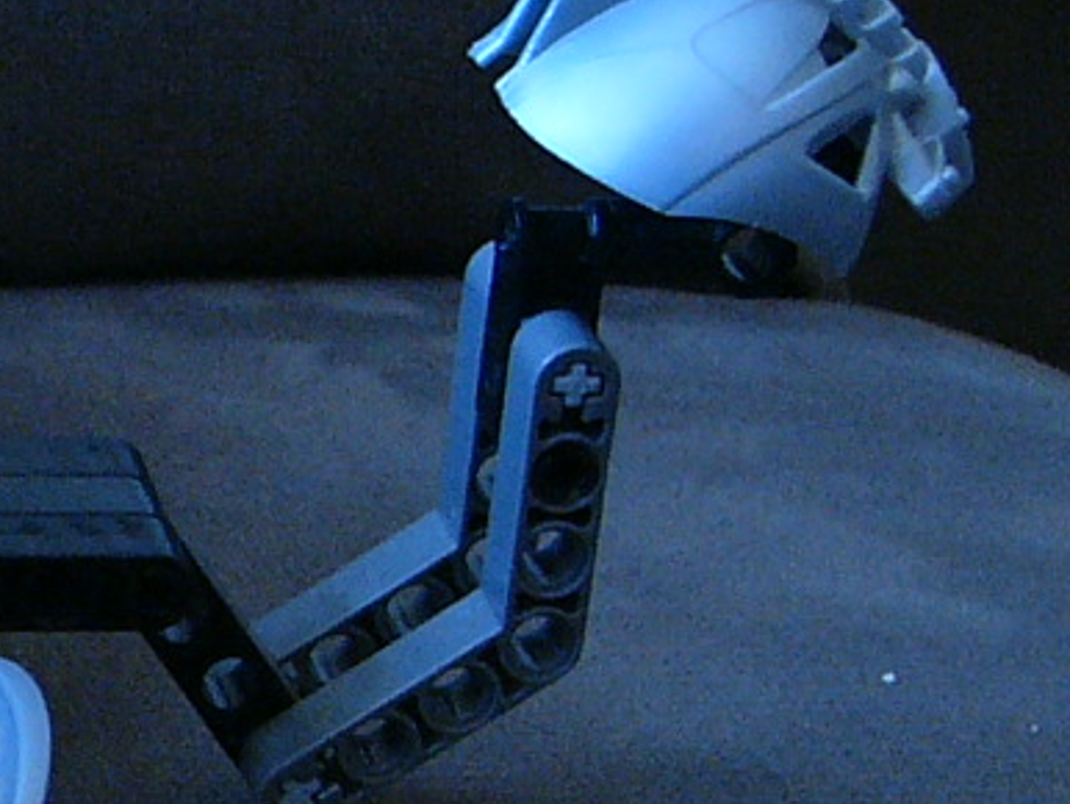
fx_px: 5382
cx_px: -862
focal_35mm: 174
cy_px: 743
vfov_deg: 8.5
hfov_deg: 10.6
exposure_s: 1/20
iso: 200
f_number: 2.8
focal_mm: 7
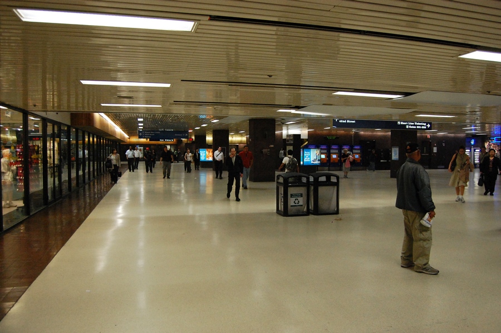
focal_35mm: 27
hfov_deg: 67.4
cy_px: 166
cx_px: 250
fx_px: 375
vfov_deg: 47.8
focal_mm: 18
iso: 1600
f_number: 5
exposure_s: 1/100
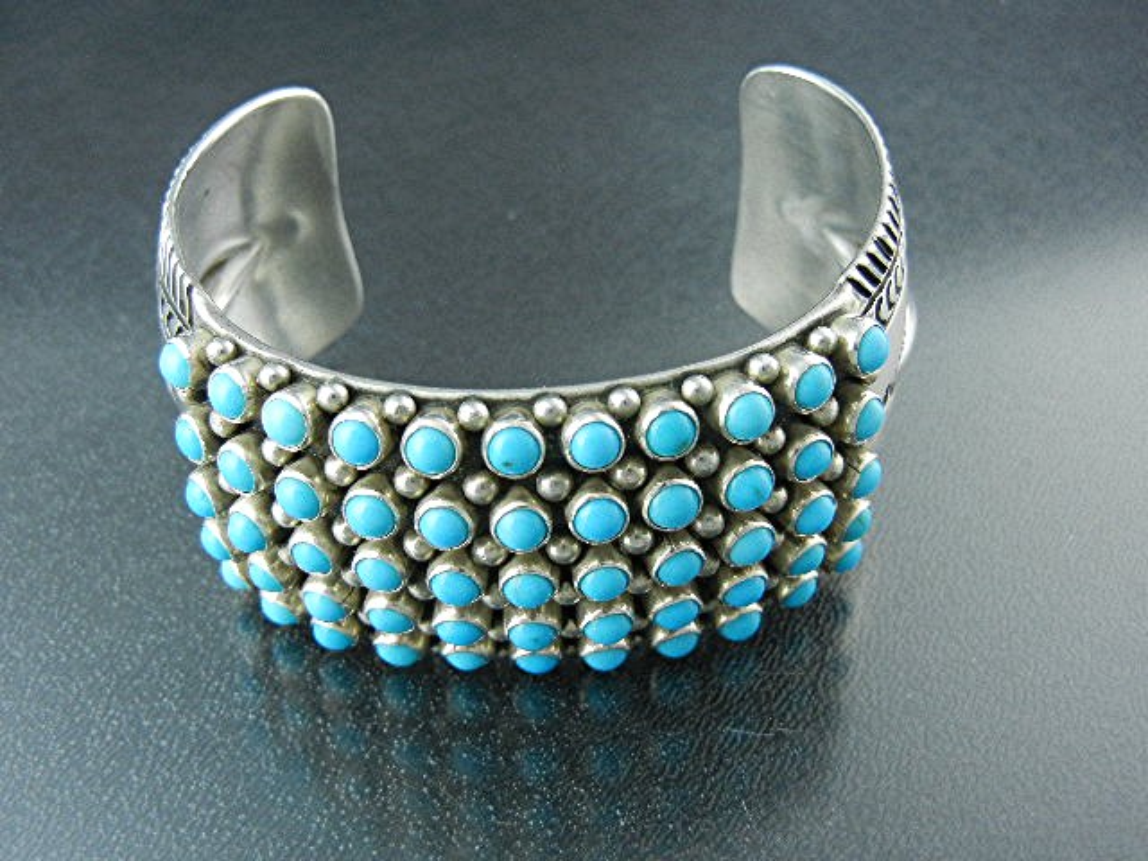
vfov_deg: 32.2
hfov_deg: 42.1
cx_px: 574
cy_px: 430
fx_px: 1492
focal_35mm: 45
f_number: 3.8
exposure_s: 1/17.5
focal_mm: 8.1
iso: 400
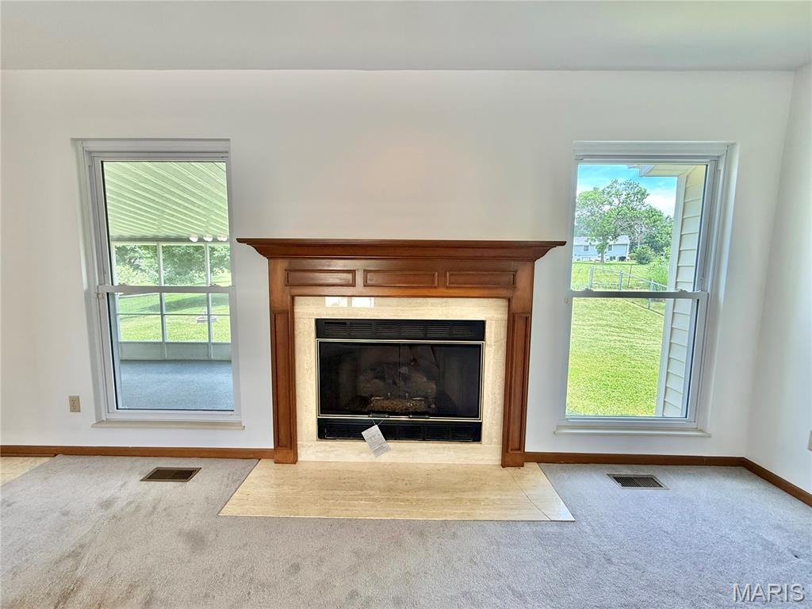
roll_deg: -0.6
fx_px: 328
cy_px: 304
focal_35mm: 14
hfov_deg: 102.1
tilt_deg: -6.0
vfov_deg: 85.7
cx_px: 406
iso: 160
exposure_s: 1/120
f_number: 2.2
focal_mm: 2.22
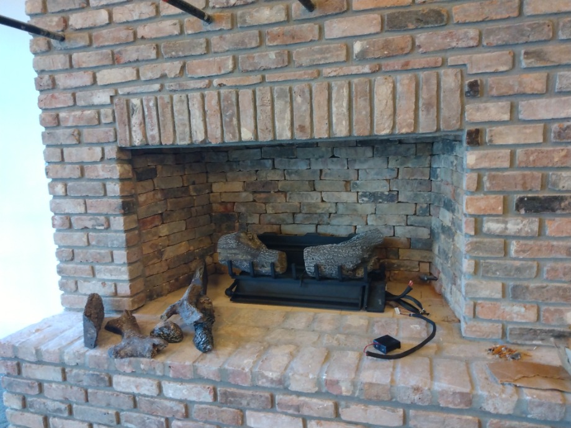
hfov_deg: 81.7
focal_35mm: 20
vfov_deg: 66.0
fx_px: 330
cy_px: 214
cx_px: 286
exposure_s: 1/30
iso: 363
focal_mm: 3.54
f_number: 2
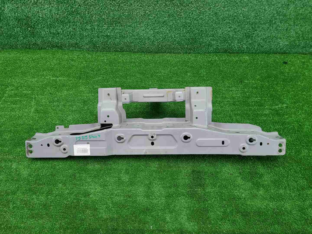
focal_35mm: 26
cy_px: 117
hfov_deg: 67.3
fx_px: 234
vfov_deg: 53.1
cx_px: 156
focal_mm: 5.4
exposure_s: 1/50
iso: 145
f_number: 1.8
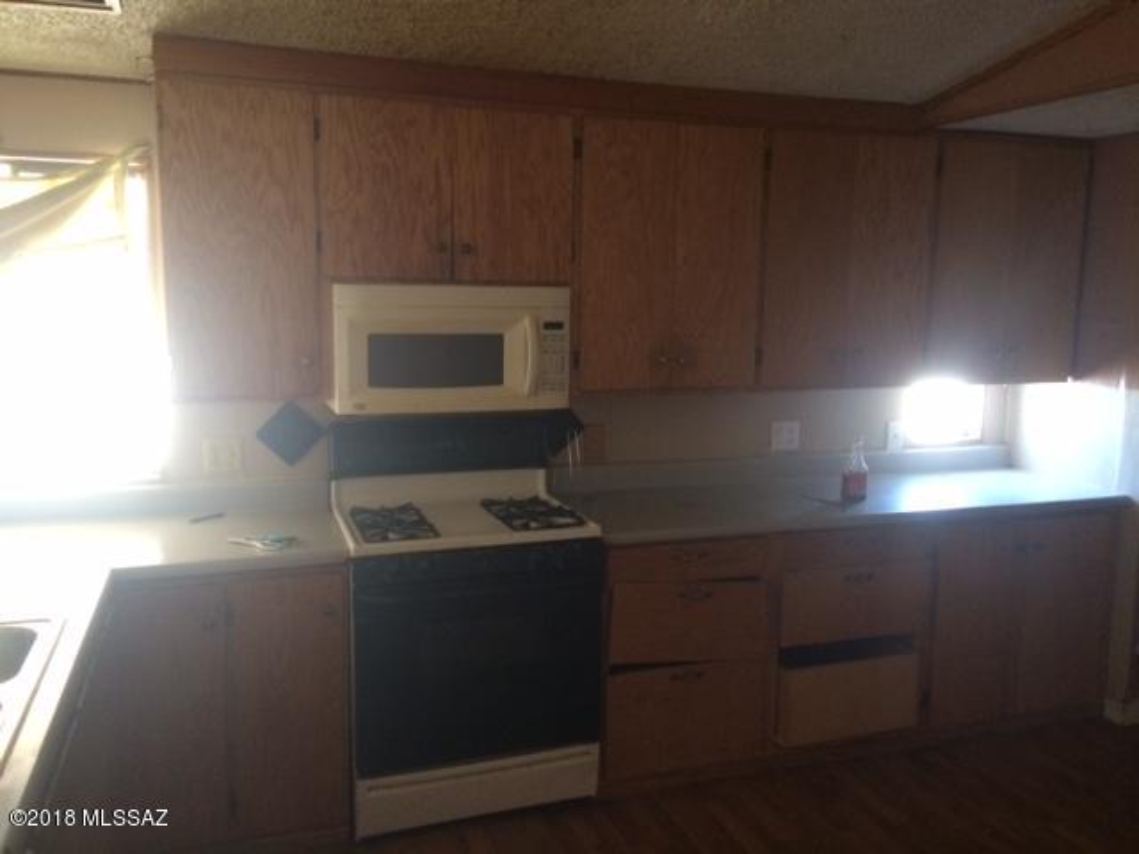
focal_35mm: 29
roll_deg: -0.9
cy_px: 427
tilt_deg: -9.3
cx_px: 570
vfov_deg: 48.2
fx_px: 954
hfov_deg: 61.7
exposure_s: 1/24
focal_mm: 4.15
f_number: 2.2
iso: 250
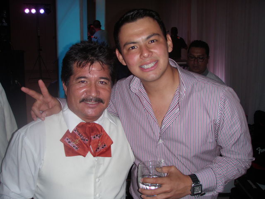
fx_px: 291
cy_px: 100
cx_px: 132
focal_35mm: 38
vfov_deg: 37.7
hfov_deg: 49.0
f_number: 3.5
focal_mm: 6.7
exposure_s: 1/30
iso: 100
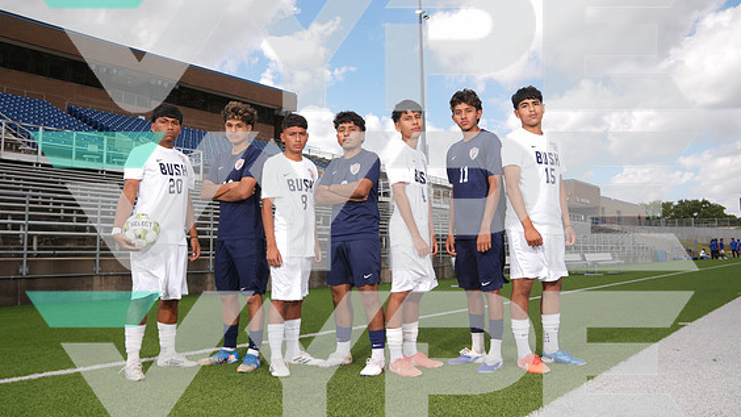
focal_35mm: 28
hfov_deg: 67.9
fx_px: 550
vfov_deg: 41.5
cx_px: 364
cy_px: 202
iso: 80
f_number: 7.1
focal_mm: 26
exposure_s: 1/200
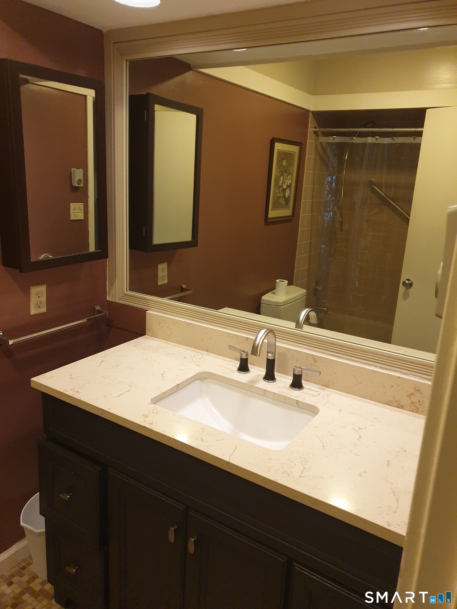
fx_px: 458
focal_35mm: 26
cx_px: 228
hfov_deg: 53.1
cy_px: 304
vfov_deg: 67.3
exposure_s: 1/60
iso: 320
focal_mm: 4.3
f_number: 1.5
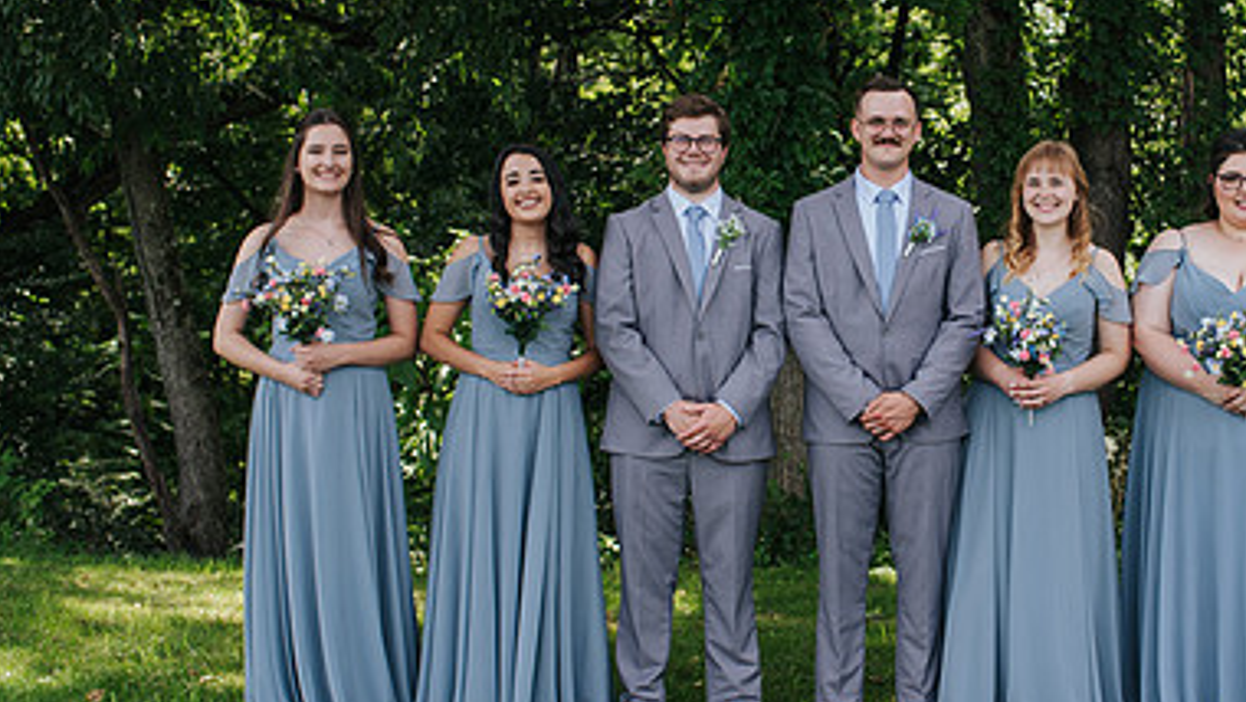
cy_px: 313
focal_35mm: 65
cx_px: 886
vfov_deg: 18.5
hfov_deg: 31.9
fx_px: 2148
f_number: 3.2
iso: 160
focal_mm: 35
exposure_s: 1/400
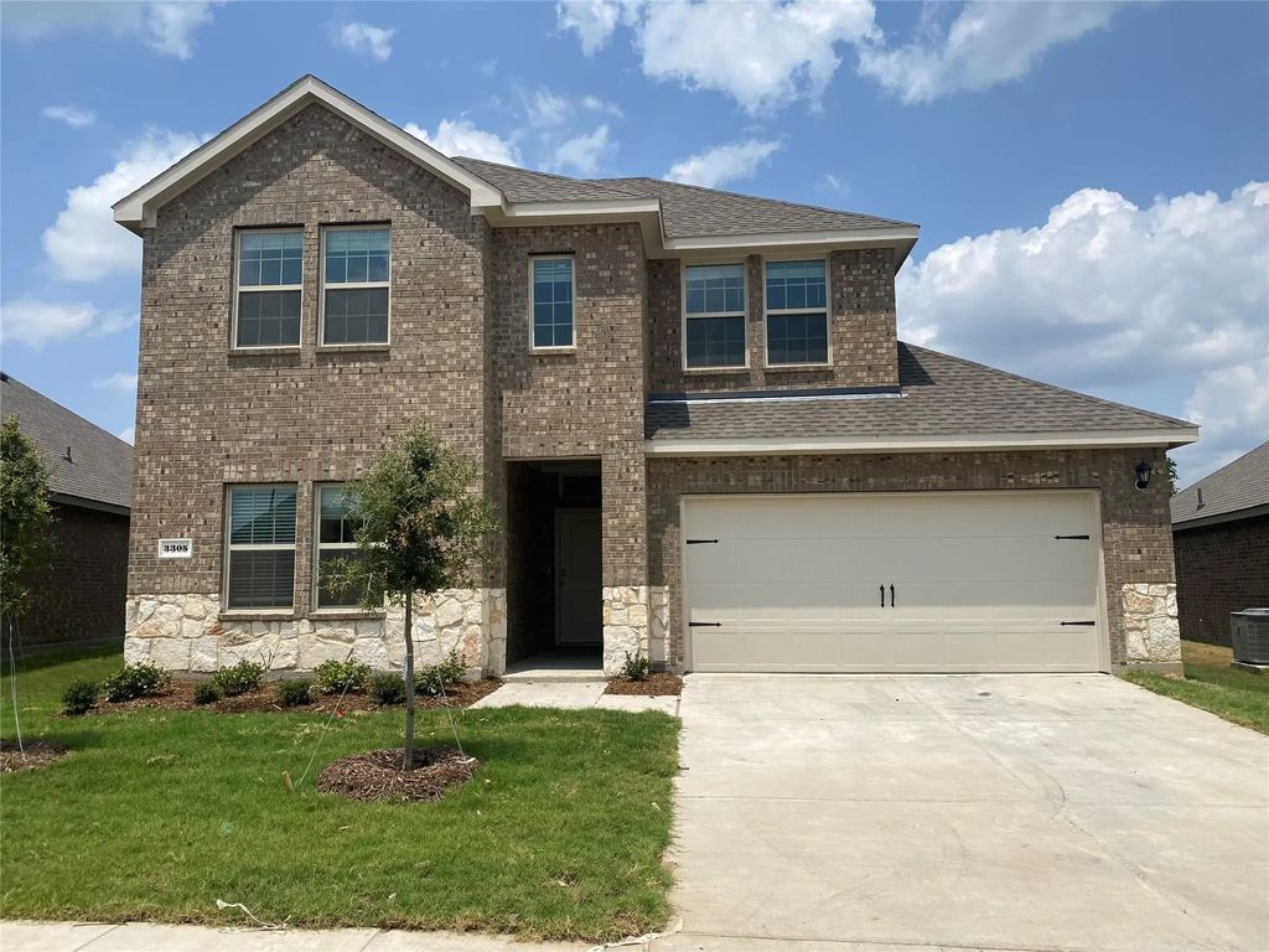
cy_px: 476
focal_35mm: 26
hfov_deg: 67.3
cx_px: 634
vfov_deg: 53.1
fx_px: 953
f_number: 1.8
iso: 32
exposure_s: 1/5236
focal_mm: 4.25
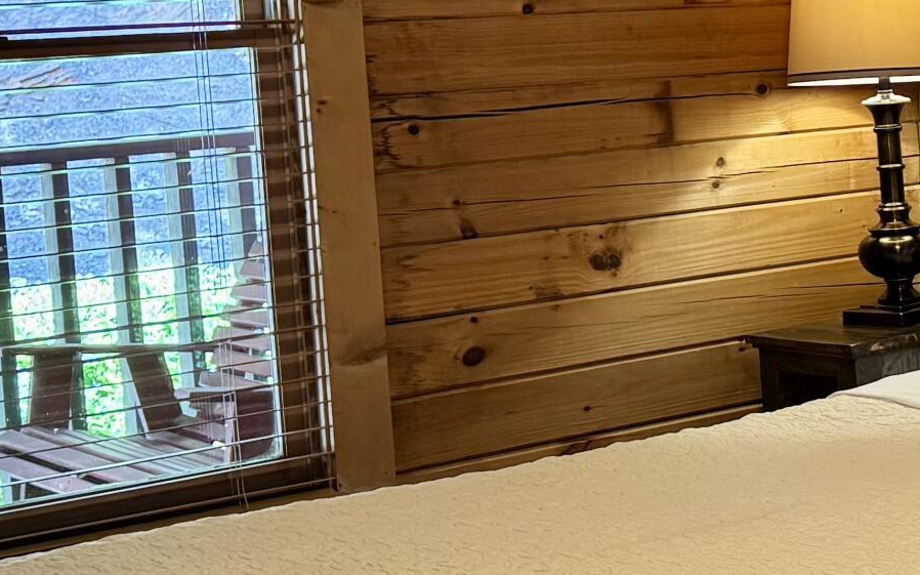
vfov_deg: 15.2
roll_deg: +3.4
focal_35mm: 85
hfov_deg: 22.2
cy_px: 97
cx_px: 1148
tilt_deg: -3.6
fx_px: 2131
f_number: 1.78
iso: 250
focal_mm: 6.76
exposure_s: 1/60
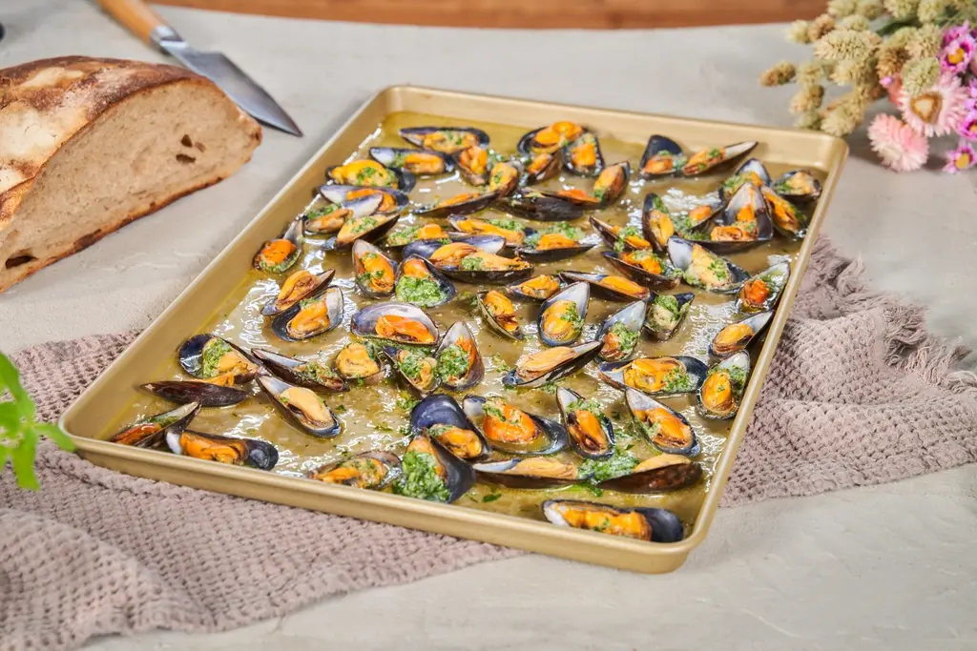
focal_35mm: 68
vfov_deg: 20.0
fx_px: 1846
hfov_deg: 29.7
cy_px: 326
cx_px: 488
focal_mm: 68
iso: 2000
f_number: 8
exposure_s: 1/160
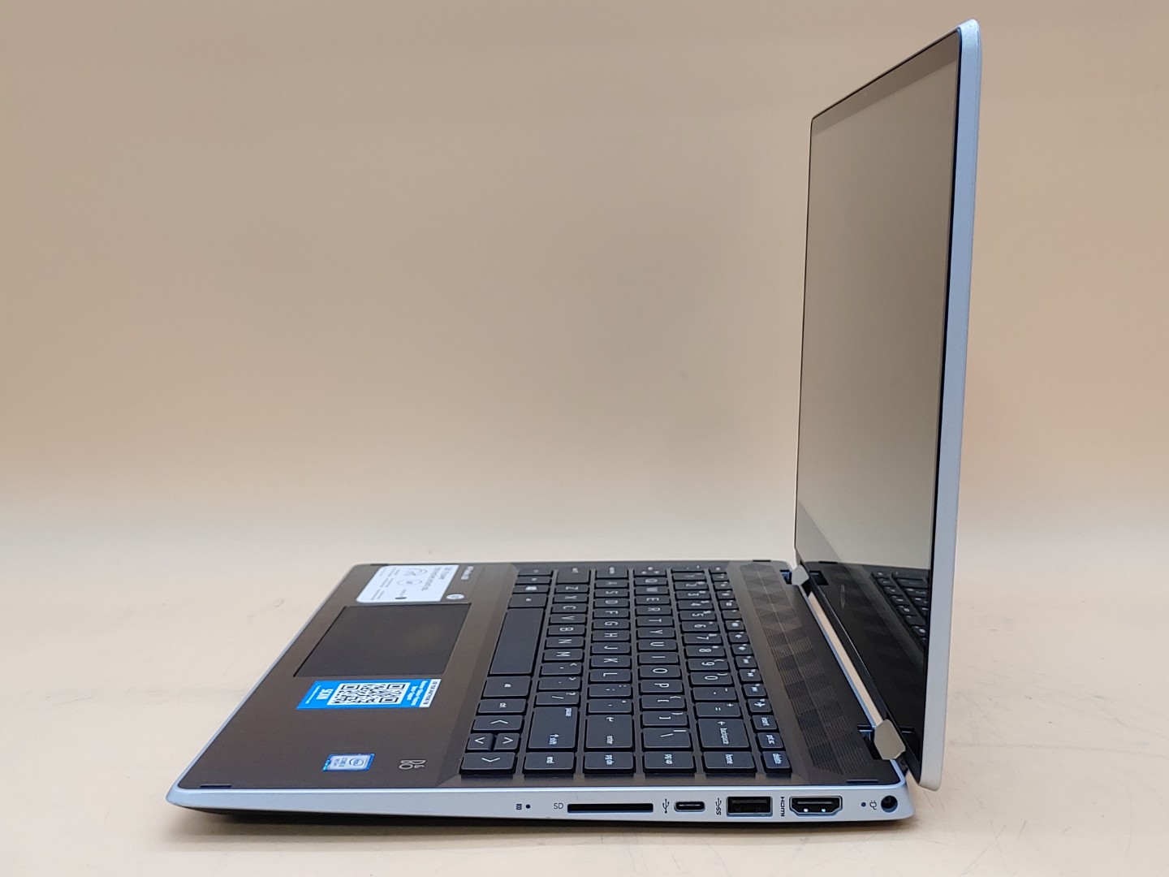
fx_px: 1486
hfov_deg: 42.9
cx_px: 584
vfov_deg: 32.9
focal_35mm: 44
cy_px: 438
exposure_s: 1/90
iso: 50
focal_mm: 4.36
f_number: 1.8
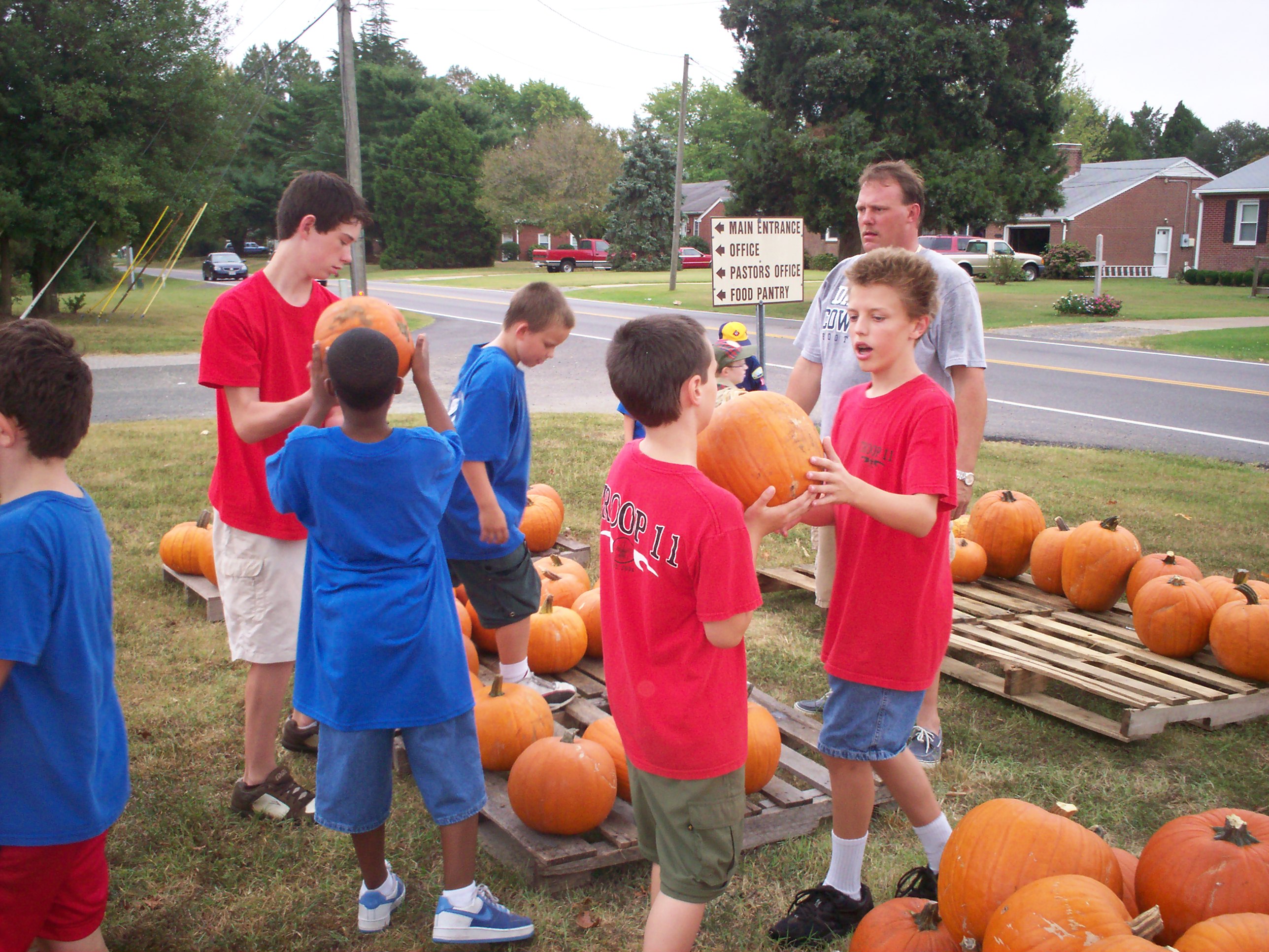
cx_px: 634
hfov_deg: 51.4
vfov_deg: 39.7
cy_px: 476
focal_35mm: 36
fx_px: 1320
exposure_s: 1/70.8
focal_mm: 6
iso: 140
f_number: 4.5
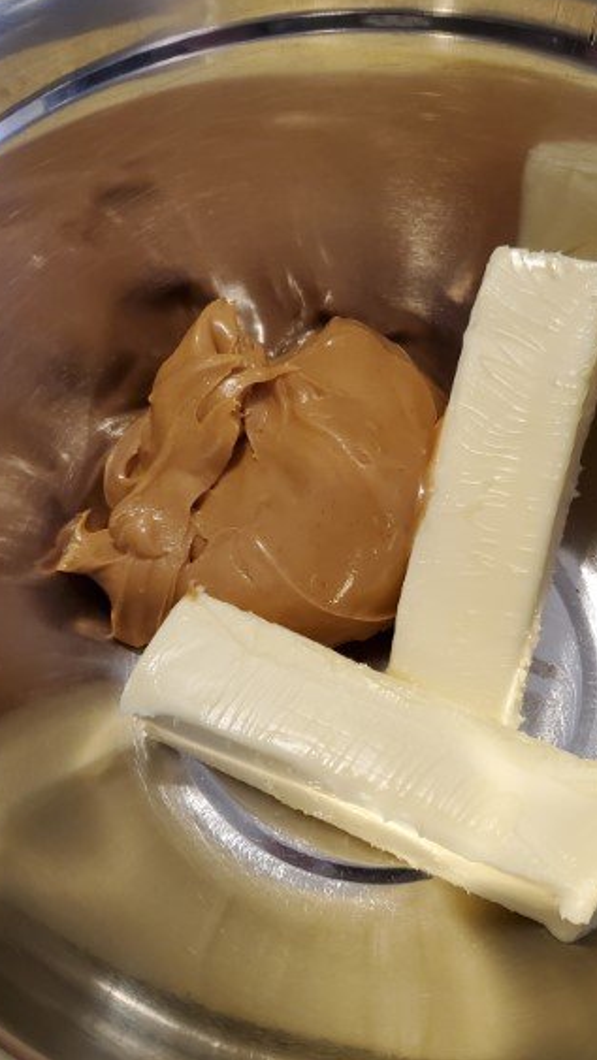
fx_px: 1097
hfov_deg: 30.2
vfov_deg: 51.6
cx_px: 402
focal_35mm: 39
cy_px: 524
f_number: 1.5
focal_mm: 4.3
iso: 250
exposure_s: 1/60
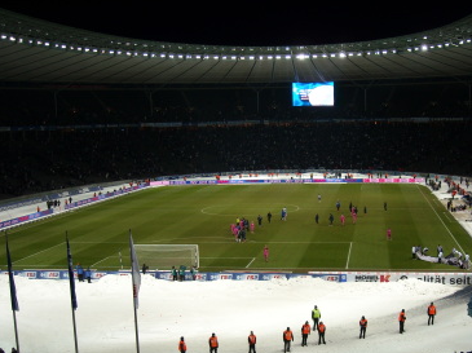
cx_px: 279
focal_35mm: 48
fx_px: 654
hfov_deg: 39.6
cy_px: 239
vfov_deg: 30.0
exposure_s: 1/60
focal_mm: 5.7
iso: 67
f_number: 2.8
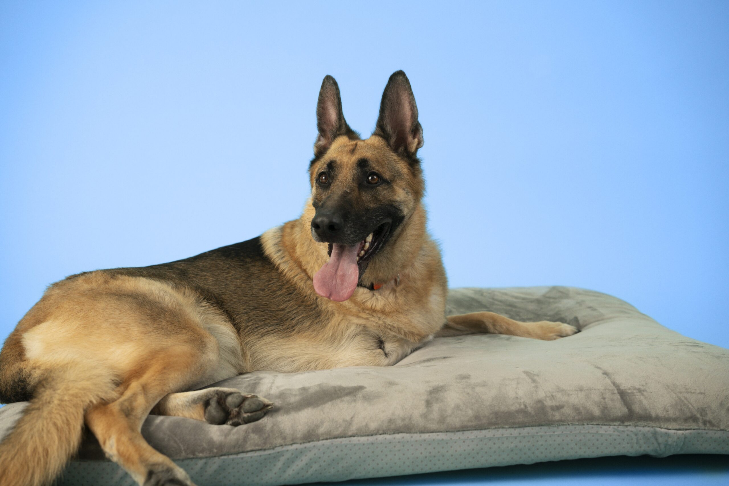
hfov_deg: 39.6
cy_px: 243
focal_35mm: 50
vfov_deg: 27.0
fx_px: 1012
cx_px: 364
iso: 800
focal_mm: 50
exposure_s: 1/250
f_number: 3.5
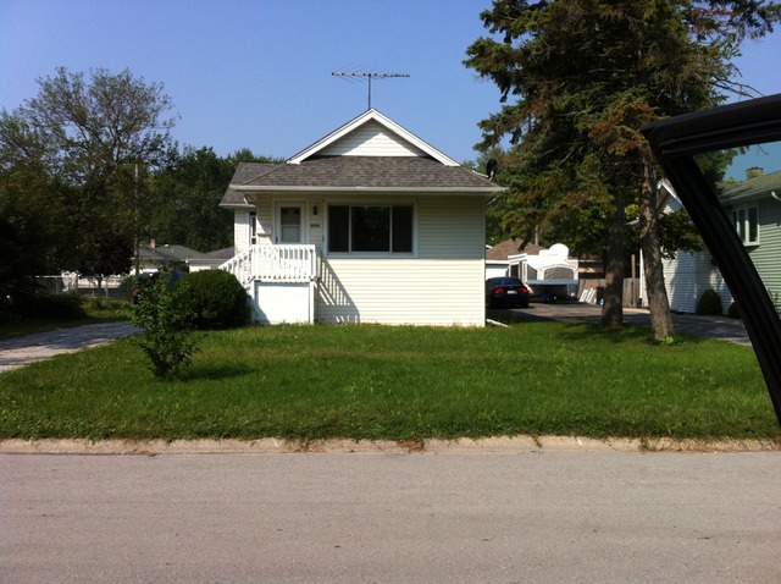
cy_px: 292
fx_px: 788
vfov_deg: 40.6
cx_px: 390
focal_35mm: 35
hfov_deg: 52.7
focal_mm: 3.85
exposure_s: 1/1436
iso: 80
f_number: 2.8
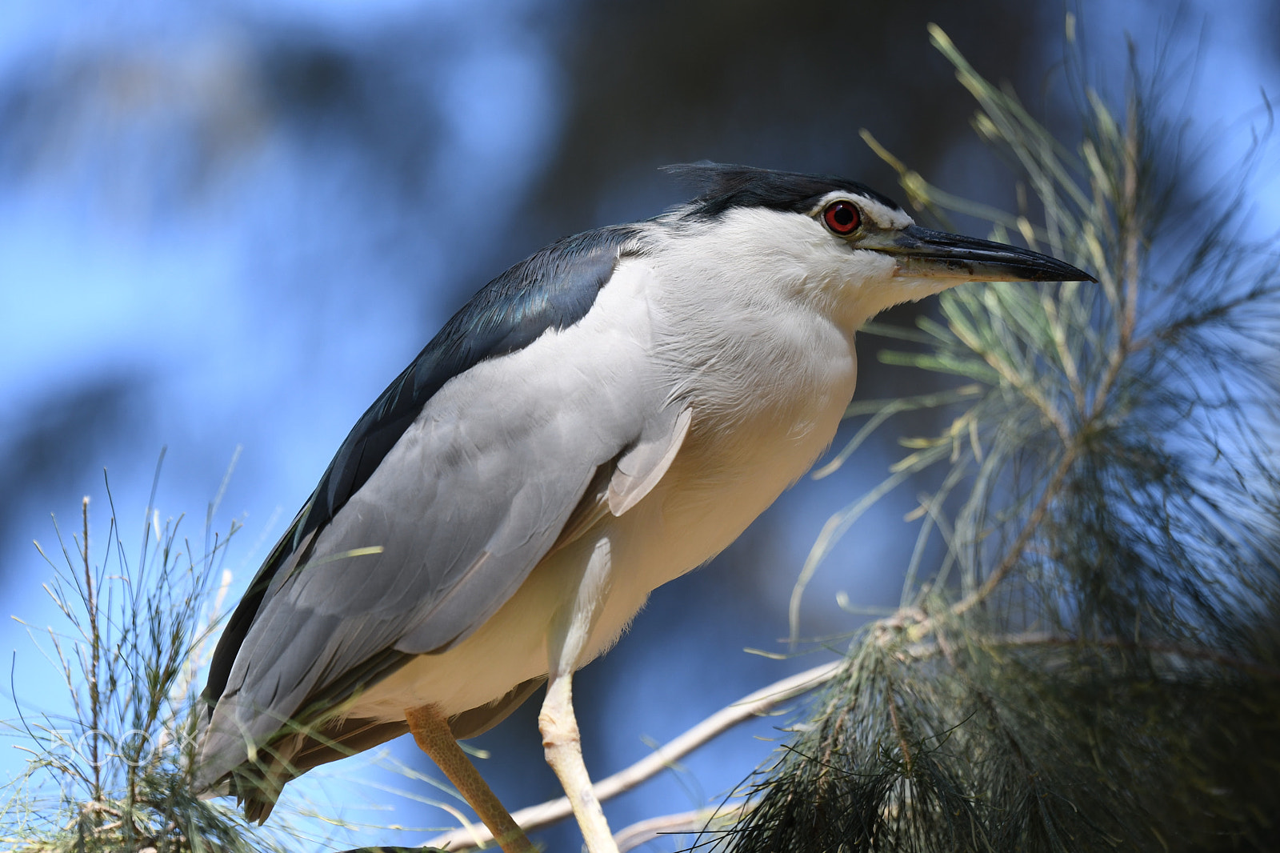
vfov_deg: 4.6
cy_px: 426
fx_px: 10664
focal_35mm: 300
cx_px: 640
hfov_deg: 6.9
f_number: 2.8
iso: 400
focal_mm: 200
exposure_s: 1/2000
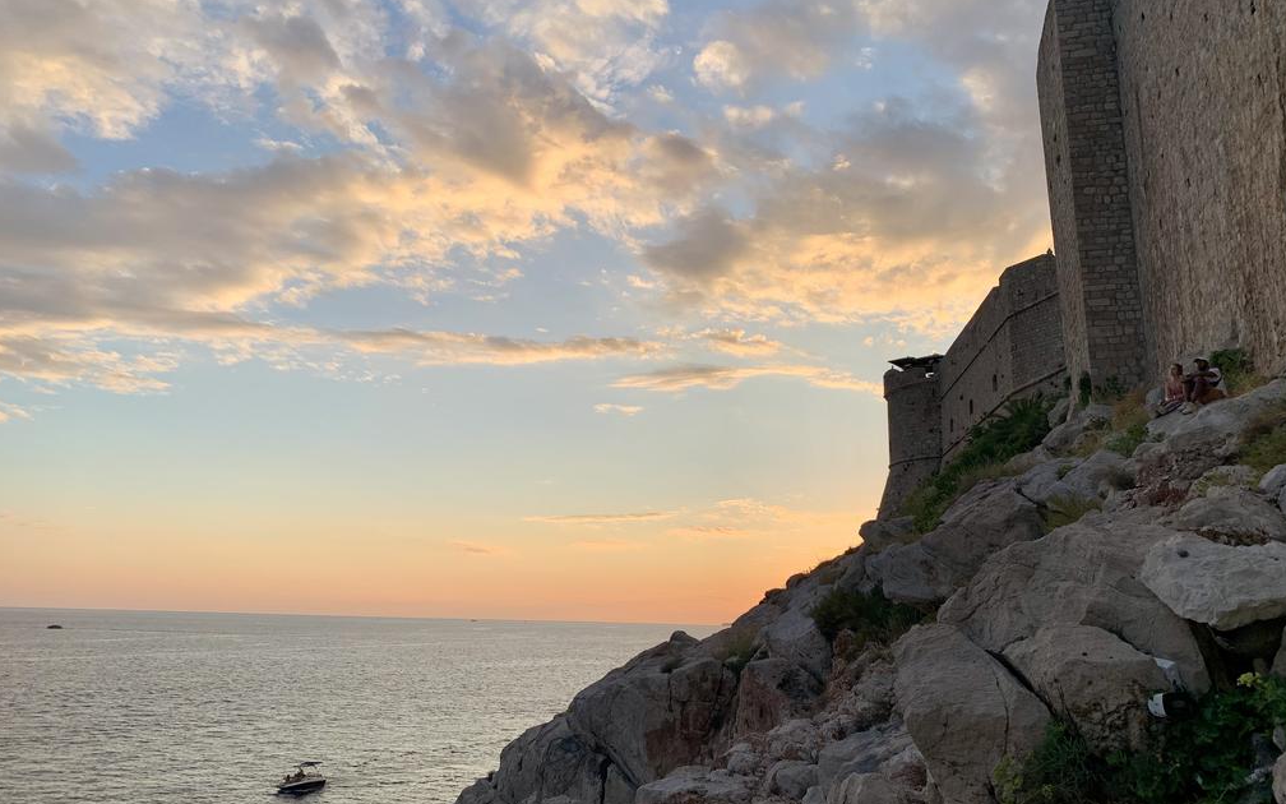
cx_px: 647
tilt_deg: +13.3
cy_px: 383
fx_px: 981
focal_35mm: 28
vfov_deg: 44.5
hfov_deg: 66.5
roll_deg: -2.1
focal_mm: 4.25
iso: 25
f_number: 1.8
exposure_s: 1/1235
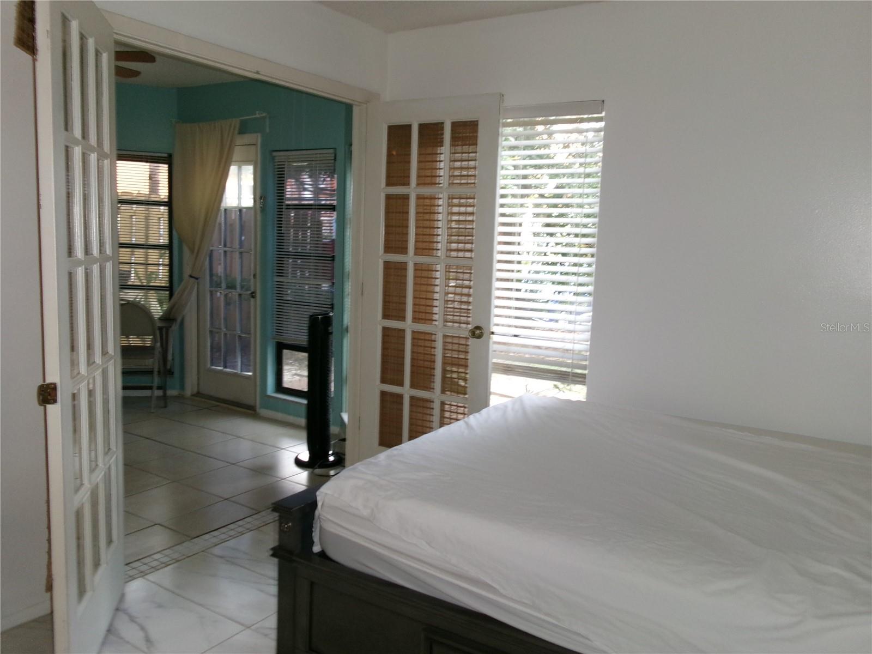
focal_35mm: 28
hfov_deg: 63.4
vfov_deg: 49.7
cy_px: 327
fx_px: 705
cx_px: 436
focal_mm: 5.1
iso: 200
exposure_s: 1/34
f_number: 3.9
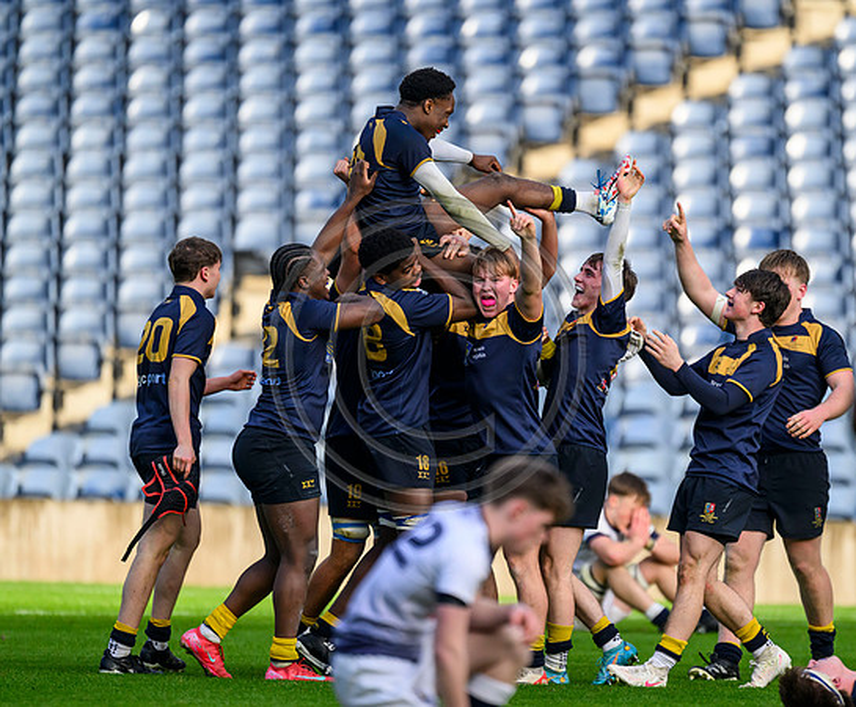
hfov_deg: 2.9
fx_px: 16662
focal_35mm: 649
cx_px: 531
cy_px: 353
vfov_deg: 2.4
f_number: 4
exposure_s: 1/3200
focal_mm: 560
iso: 1250
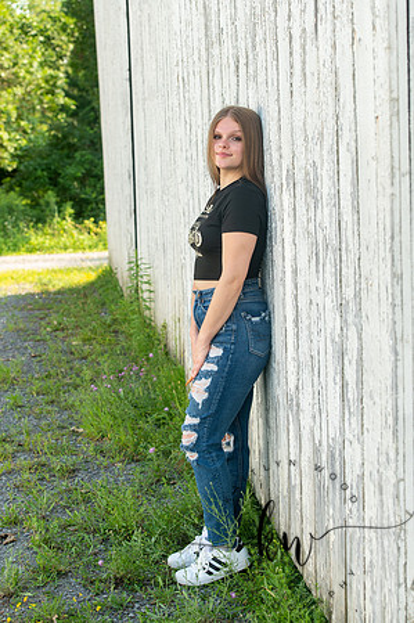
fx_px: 1210
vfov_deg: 28.9
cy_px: 312
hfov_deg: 19.4
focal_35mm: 70
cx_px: 207
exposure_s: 1/250
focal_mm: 70
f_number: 5.6
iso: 400
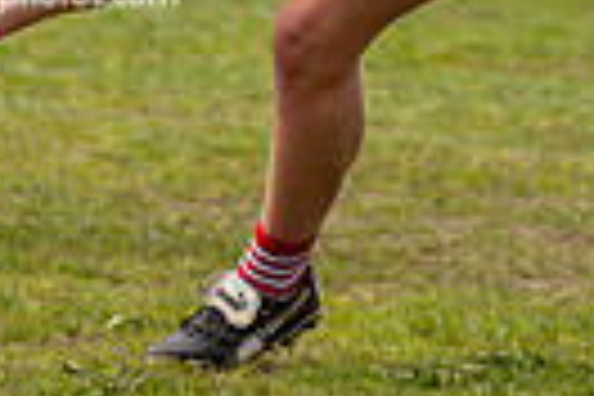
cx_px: 14
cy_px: -488
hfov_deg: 2.8
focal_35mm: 737
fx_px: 12160
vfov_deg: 1.9
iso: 360
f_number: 2.8
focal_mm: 125
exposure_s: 1/4000
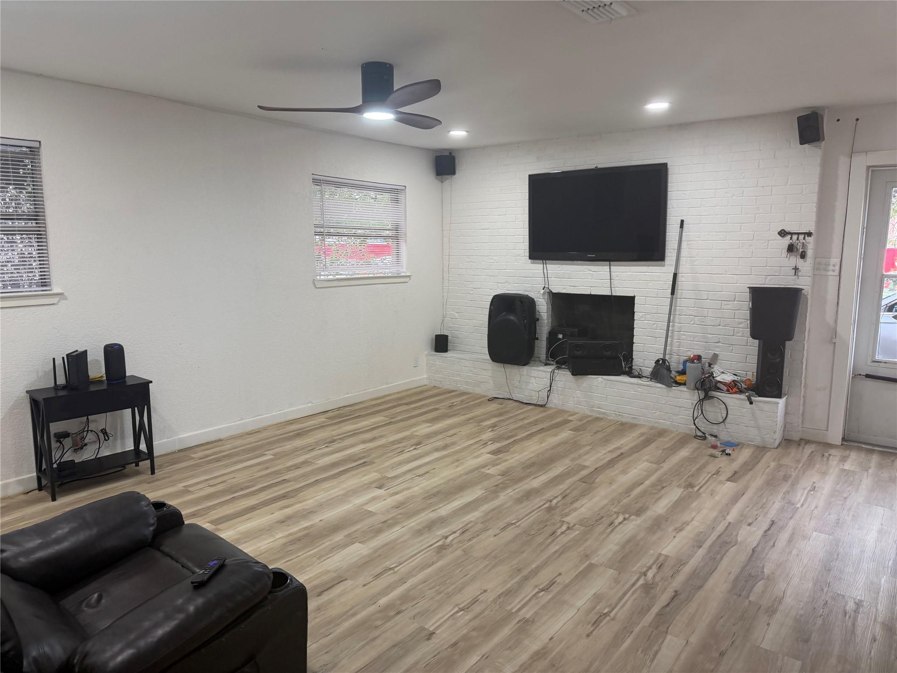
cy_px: 336
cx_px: 448
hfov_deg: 71.6
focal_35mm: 24
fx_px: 622
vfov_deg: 56.8
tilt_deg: -8.8
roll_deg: +1.5
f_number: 1.78
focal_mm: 6.76
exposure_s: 1/120
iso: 200
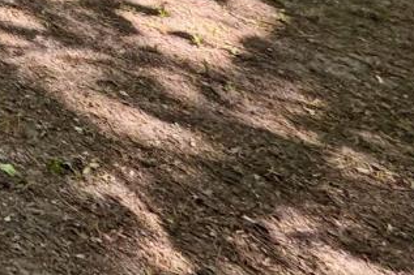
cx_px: -532
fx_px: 793
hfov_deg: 16.2
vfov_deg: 13.9
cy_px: -386
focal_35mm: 69
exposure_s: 1/99
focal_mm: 2.22
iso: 50
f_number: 2.2
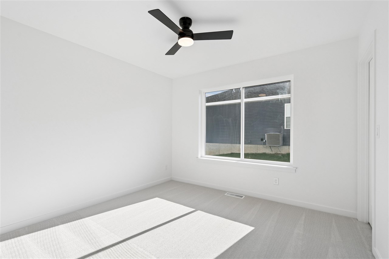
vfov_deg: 73.7
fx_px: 173
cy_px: 130
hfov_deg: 96.7
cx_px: 194
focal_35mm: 16
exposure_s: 1/800
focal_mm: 16
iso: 400
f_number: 8
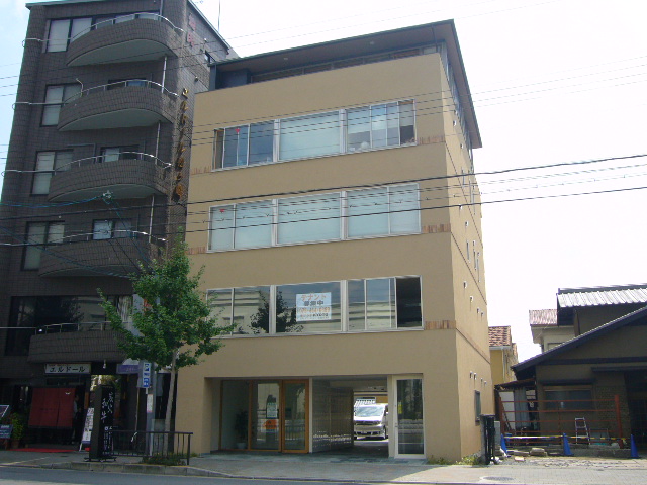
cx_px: 324
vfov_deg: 42.9
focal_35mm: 33
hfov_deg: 55.4
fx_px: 617
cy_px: 242
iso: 80
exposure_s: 1/320
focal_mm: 4.6
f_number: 5.6
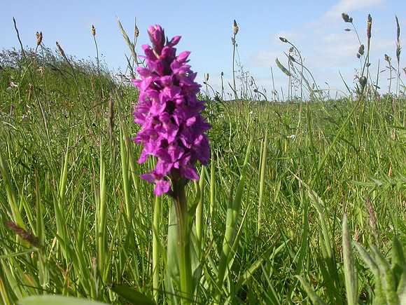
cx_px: 203
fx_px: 446
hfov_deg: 49.0
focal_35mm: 38
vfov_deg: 37.7
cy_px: 152
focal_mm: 7.85
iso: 100
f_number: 7.5
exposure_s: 1/255
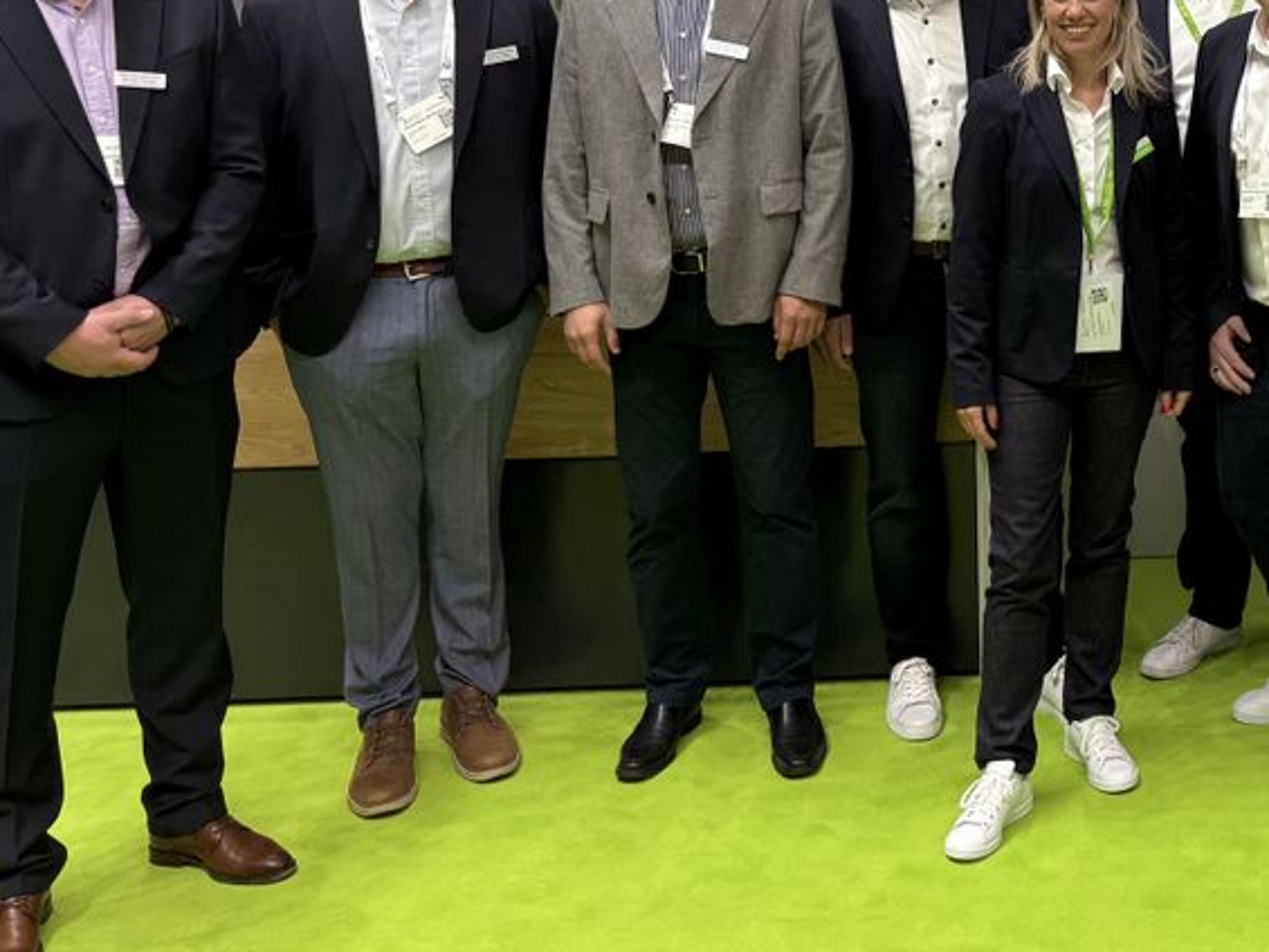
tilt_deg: -4.2
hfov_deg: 34.3
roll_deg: +1.2
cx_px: 1251
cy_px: 31
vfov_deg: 27.2
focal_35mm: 51
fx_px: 1870
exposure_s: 1/127
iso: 50
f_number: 1.78
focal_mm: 6.76
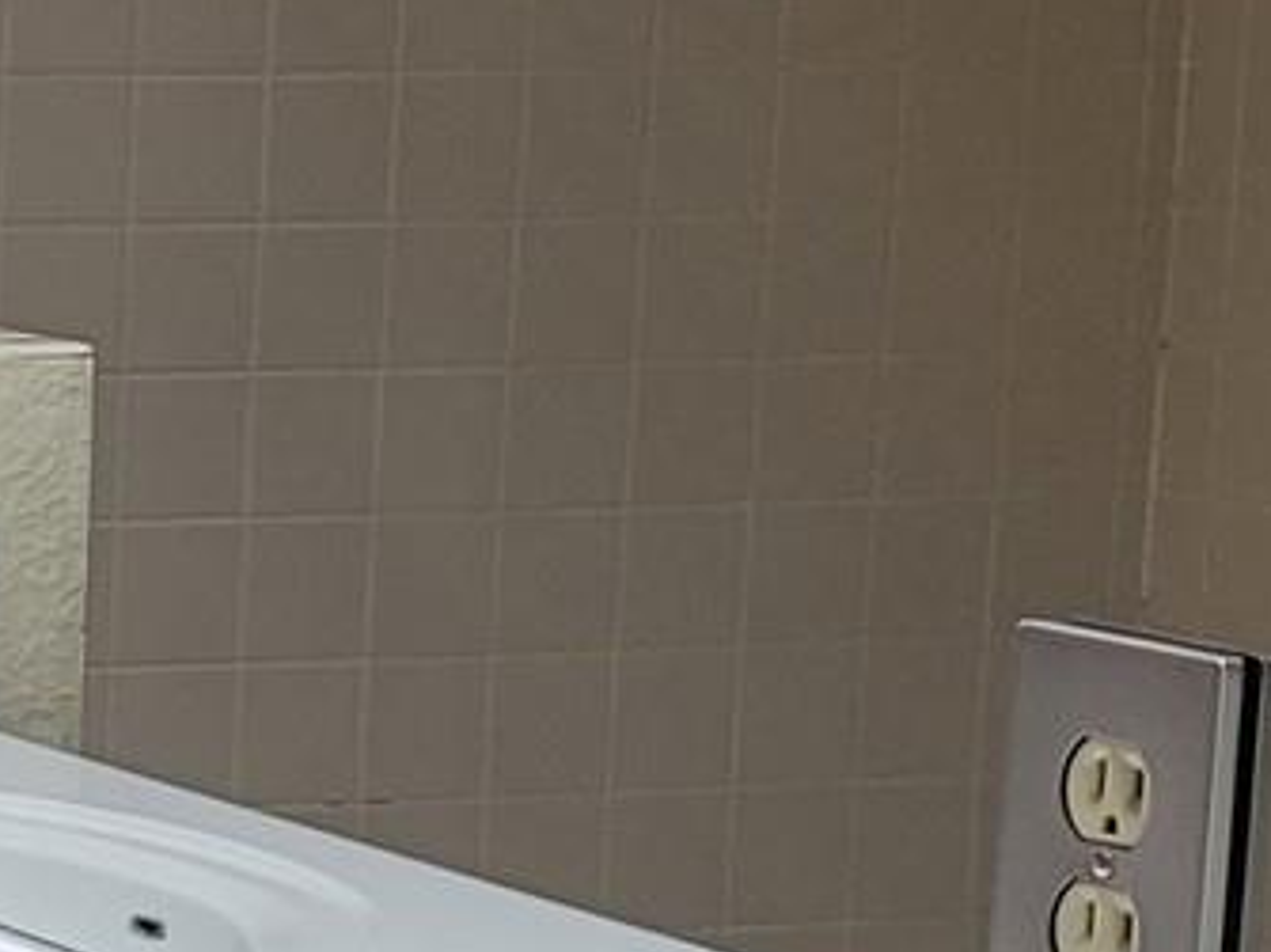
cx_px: -1499
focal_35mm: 159
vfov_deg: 9.3
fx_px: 5836
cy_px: 804
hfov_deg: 11.0
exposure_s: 1/120
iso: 100
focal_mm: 5.4
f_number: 1.8
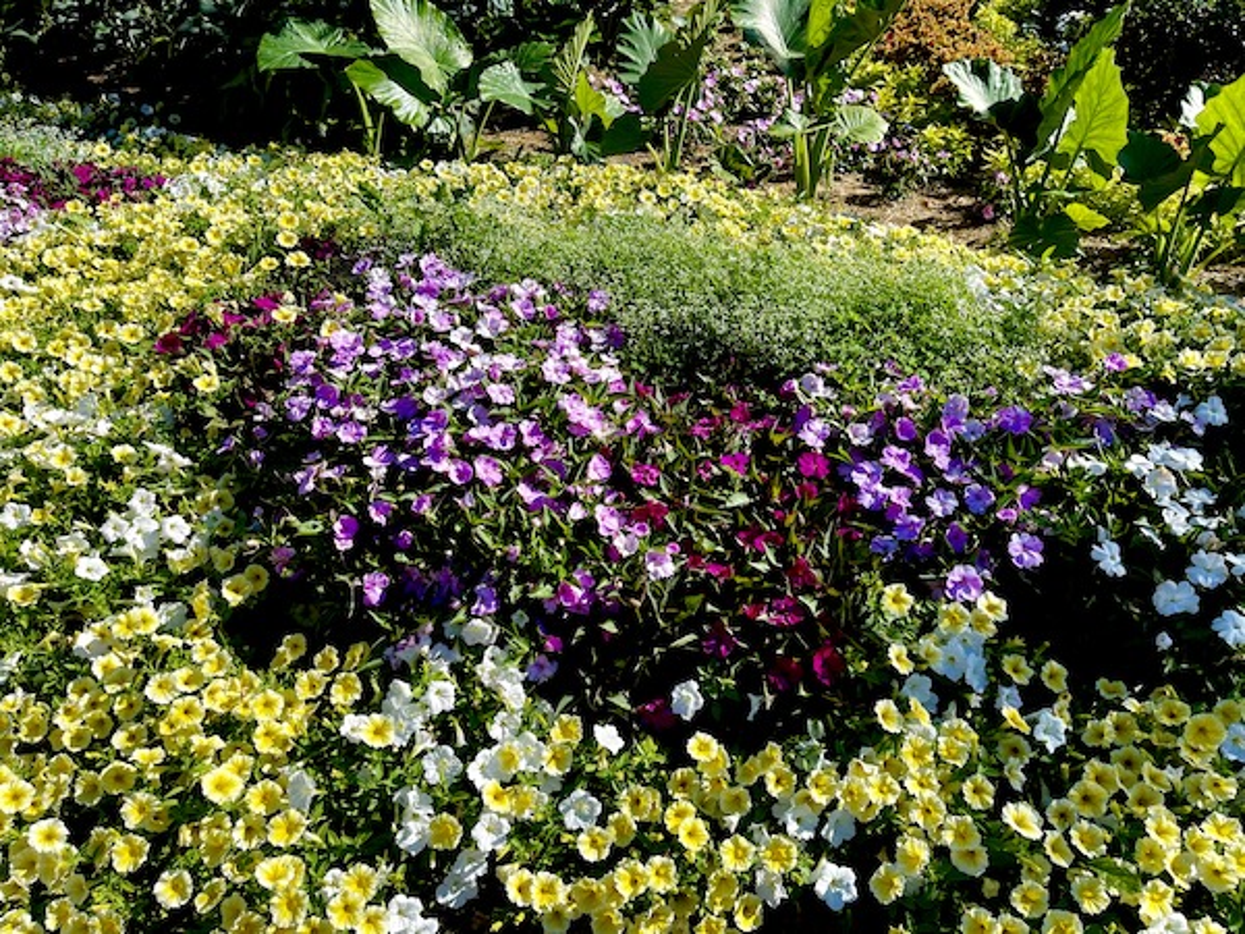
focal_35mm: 26
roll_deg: -0.4
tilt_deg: -31.6
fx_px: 935
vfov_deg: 53.1
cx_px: 622
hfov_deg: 67.3
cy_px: 467
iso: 32
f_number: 1.6
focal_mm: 5.1
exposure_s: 1/2488
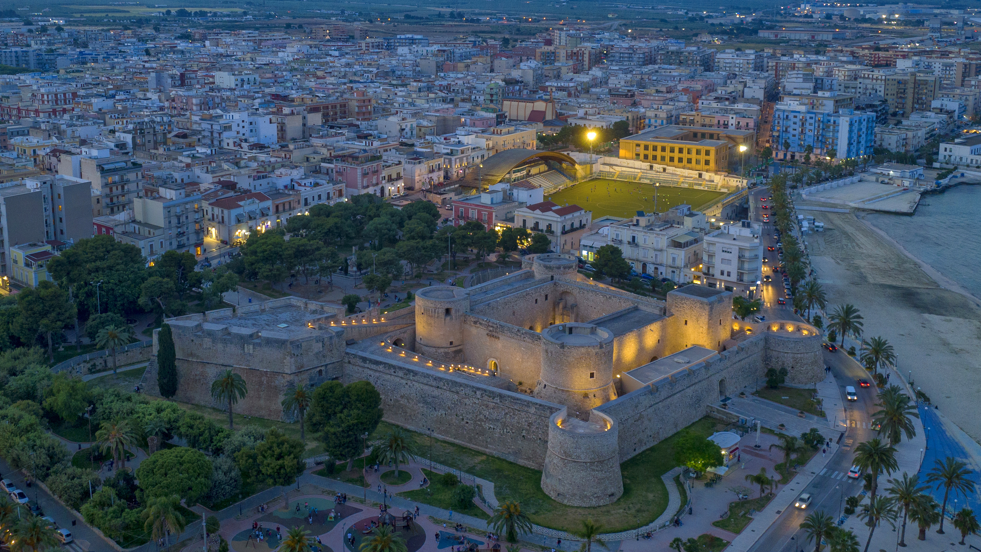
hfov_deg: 51.6
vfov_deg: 30.3
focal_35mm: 39
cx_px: 451
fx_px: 1014
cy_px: 204
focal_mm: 12.29
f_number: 2.8
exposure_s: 1/15
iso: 170
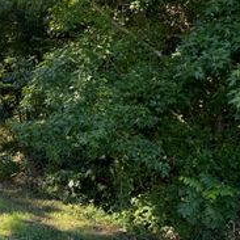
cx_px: -80
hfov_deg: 25.1
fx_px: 455
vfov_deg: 29.4
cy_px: 87
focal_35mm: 58
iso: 100
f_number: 1.78
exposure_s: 1/772
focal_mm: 6.76
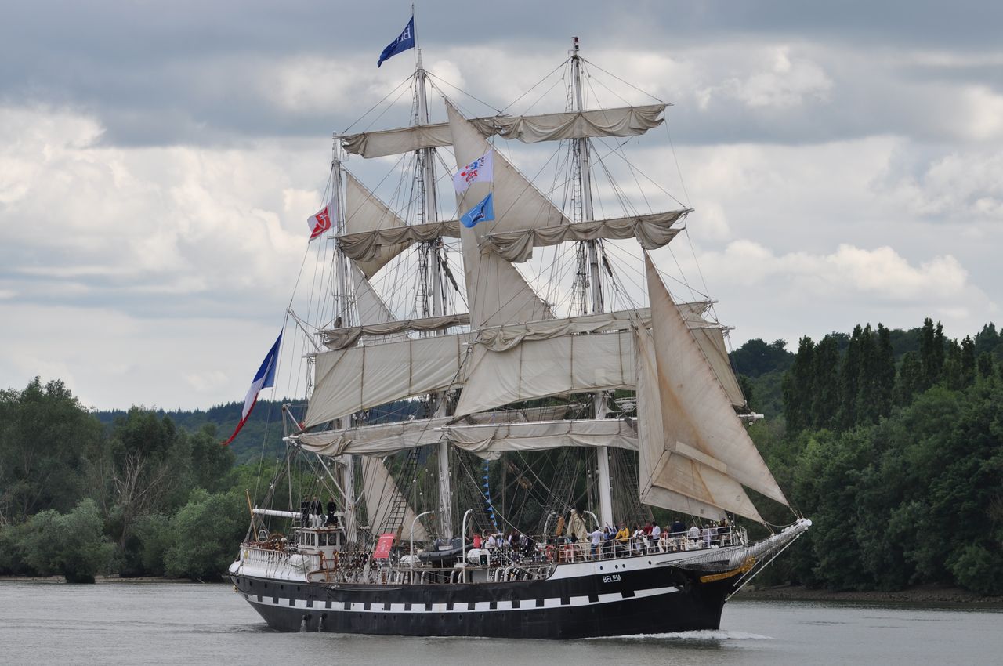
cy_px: 333
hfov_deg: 9.2
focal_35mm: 225
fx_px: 6261
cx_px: 502
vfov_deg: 6.1
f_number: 7.1
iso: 200
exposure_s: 1/800
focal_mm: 150
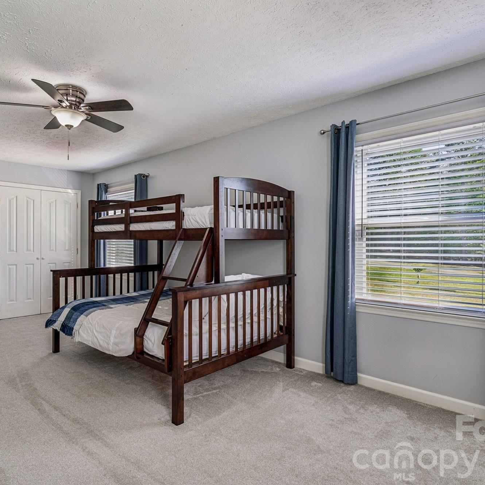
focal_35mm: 22
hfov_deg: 70.2
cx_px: 198
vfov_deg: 70.8
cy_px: 237
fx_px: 341
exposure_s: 1/10
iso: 100
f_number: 9
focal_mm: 16.4
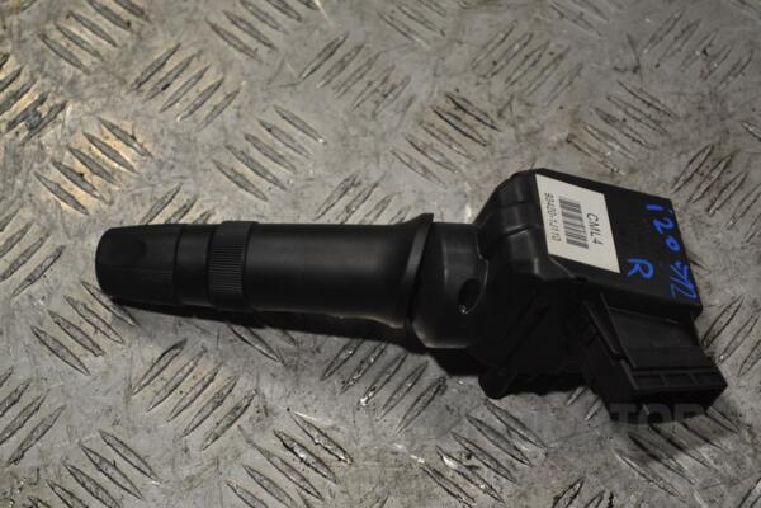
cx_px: 380
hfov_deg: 24.6
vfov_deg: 16.6
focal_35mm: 82
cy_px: 254
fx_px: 1744
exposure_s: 1/125
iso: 360
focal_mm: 55
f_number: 5.6
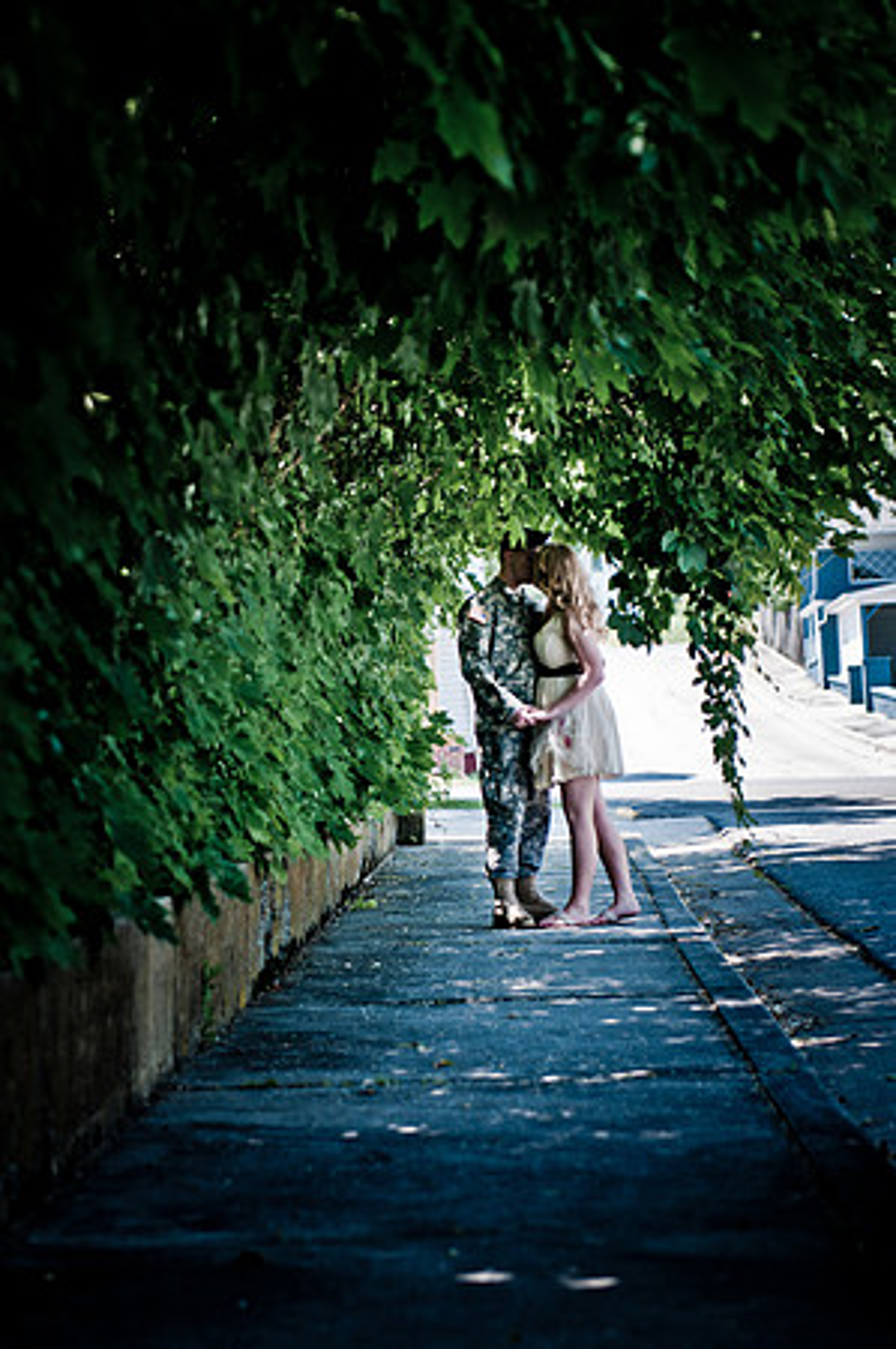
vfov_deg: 19.5
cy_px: 674
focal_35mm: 105
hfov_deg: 13.0
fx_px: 3929
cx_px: 448
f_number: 2.8
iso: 200
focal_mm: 70
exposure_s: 1/640
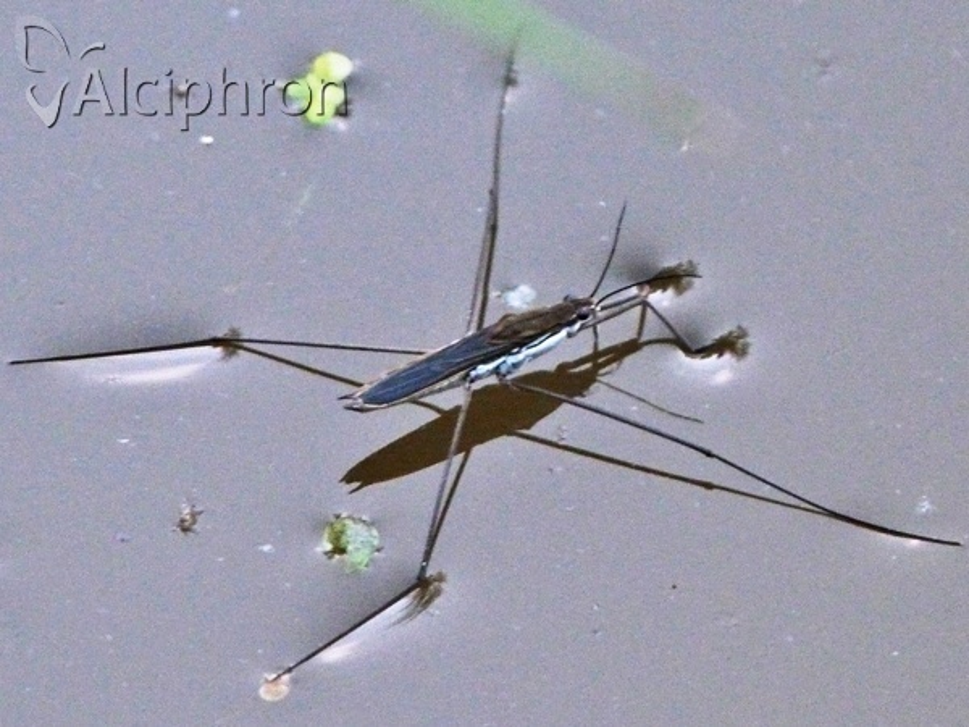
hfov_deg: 2.5
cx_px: 484
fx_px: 22366
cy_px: 364
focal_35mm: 799
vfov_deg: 1.9
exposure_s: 1/200
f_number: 5.2
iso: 800
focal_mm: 108
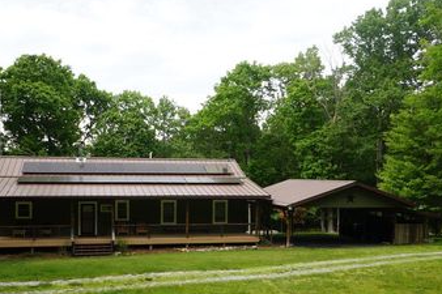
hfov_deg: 50.7
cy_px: 199
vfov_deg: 34.9
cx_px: 178
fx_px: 463
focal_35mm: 38
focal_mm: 17
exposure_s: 1/80
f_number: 8
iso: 100
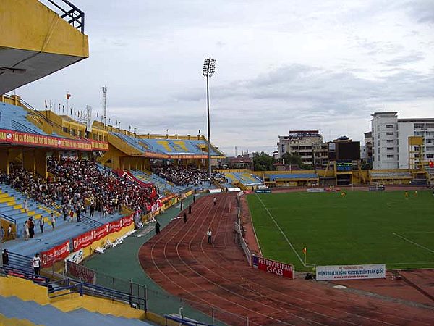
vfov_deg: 37.7
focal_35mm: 38
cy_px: 163
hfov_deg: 49.0
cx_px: 217
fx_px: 476
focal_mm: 6.2
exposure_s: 1/640
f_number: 2.7
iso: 64
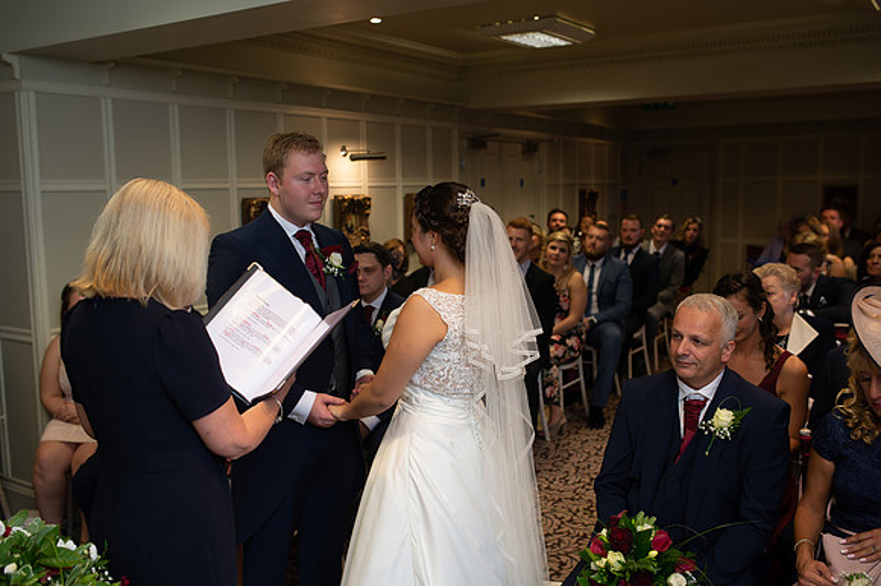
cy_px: 293
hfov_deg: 54.5
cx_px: 440
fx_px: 856
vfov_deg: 37.8
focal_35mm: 35
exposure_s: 1/100
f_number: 3.2
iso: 320
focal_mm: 35
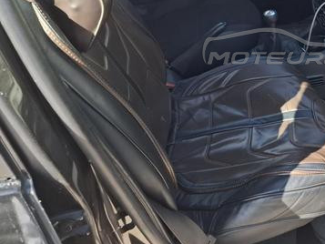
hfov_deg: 41.8
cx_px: 282
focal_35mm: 42
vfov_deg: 33.3
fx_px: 394
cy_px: 46
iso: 50
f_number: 1.8
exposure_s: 1/186
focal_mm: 5.54
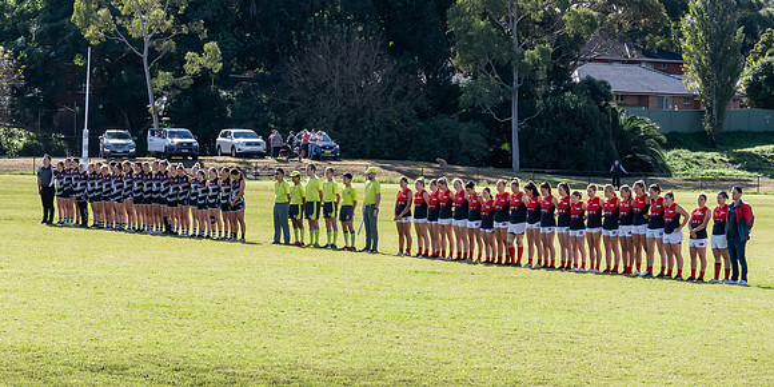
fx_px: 2432
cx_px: 333
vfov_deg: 9.1
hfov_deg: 18.1
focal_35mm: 122
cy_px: 220
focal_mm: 66
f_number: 8
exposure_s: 1/1600
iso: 800
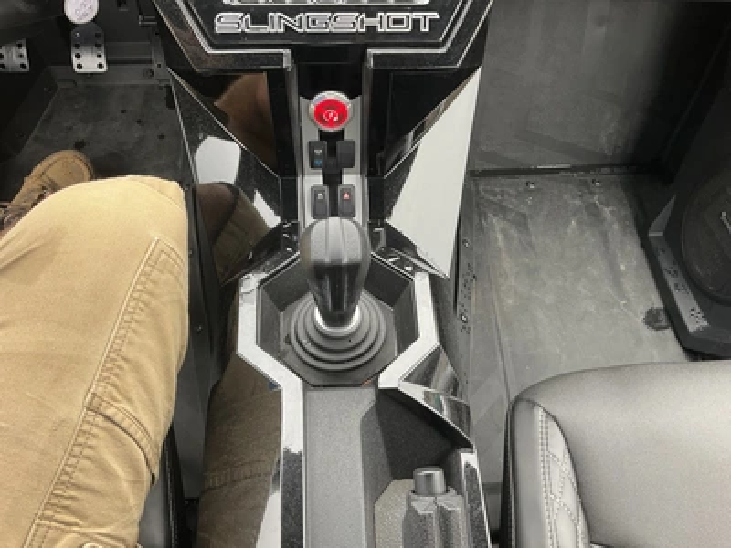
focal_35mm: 29
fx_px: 612
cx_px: 366
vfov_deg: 48.2
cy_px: 274
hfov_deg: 61.7
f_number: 1.8
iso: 64
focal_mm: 3
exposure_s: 1/122
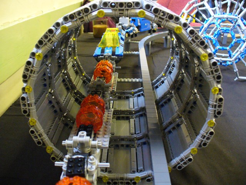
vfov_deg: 38.7
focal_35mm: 37
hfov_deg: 50.1
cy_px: 92
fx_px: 263
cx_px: 123
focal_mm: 6.1
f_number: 2.8
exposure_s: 1/13
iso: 400
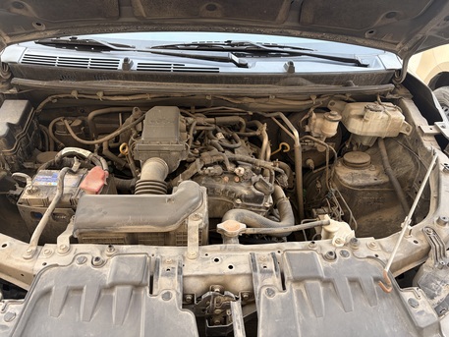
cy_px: 168
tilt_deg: -34.2
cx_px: 224
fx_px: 337
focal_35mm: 26
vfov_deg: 53.1
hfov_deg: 67.3
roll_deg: -1.3
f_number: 1.6
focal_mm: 5.96
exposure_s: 1/121
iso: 100
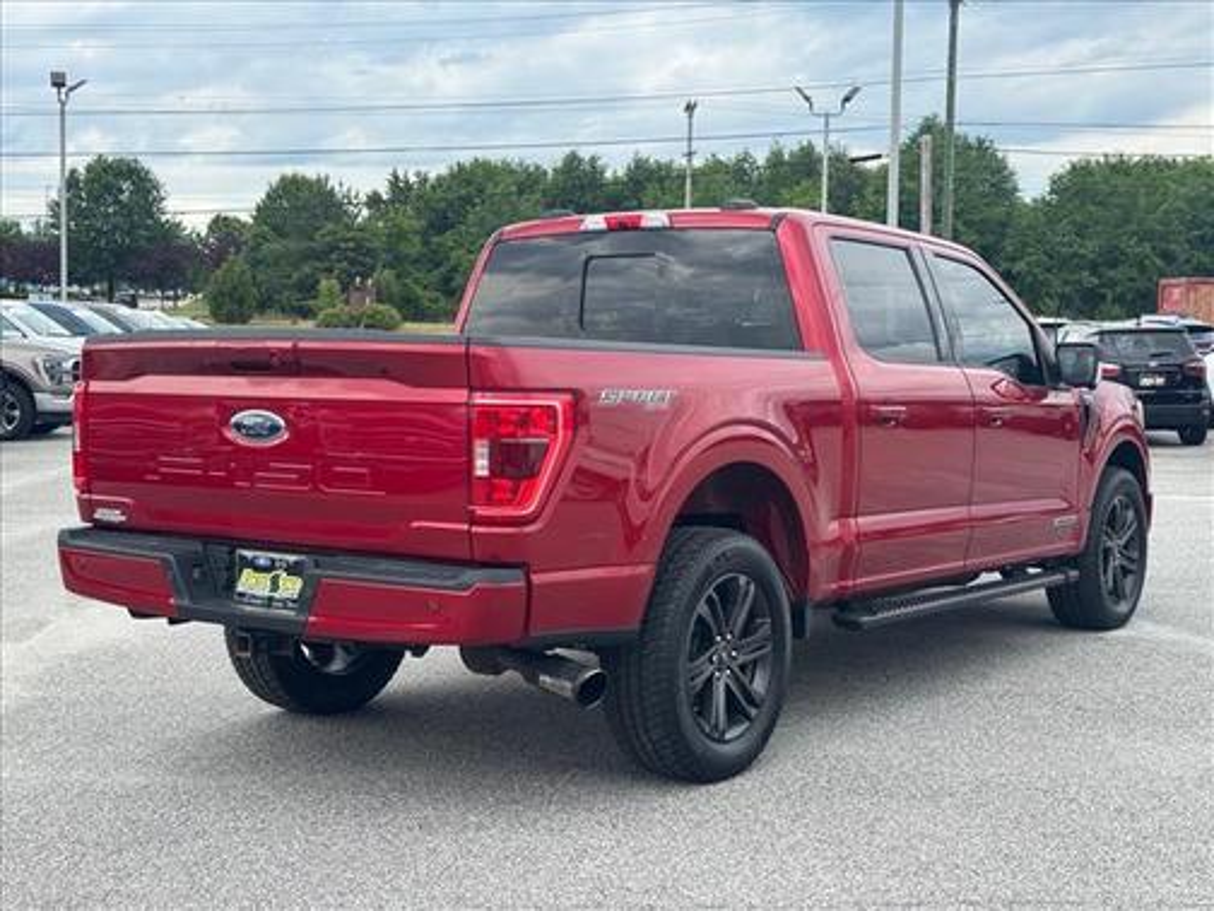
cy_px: 456
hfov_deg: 39.7
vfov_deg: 30.3
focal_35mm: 48
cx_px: 607
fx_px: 1683
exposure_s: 1/1681
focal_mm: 6.76
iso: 64
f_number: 1.78
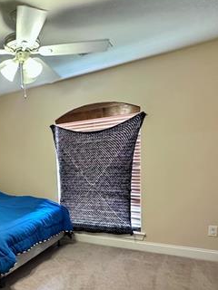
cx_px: 30
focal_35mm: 28
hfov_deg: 45.9
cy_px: 190
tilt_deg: -7.7
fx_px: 235
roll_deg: +2.8
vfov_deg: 62.1
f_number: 2.2
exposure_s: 1/60
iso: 400
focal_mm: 2.22
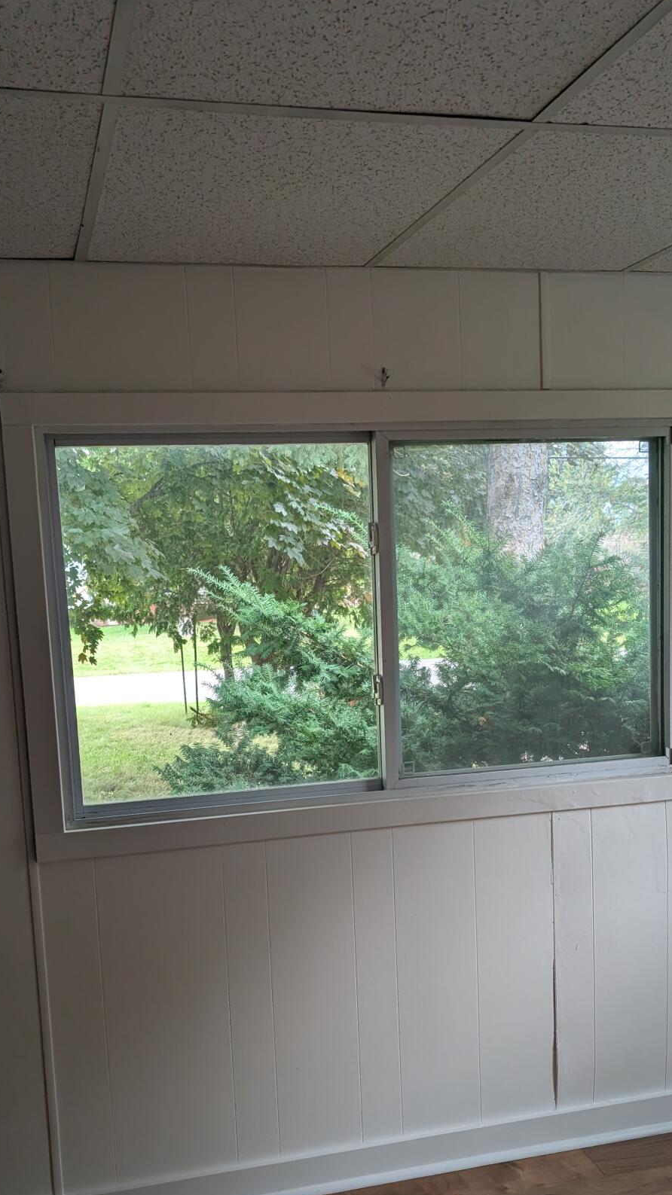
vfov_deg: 58.8
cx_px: 302
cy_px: 736
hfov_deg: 35.6
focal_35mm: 33
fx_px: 1046
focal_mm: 6.9
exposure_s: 1/240
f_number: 1.68
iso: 215
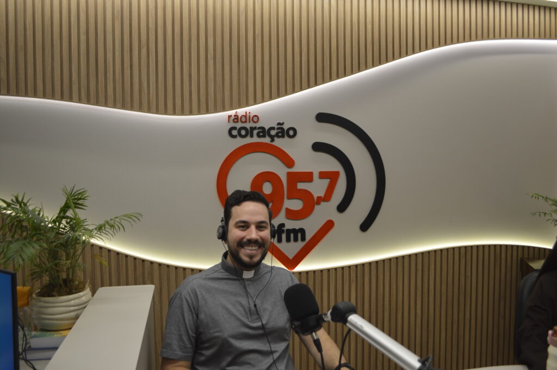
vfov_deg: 43.5
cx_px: 278
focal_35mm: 30
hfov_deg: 62.0
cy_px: 185
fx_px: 464
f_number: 4
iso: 400
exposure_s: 1/60
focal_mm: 20
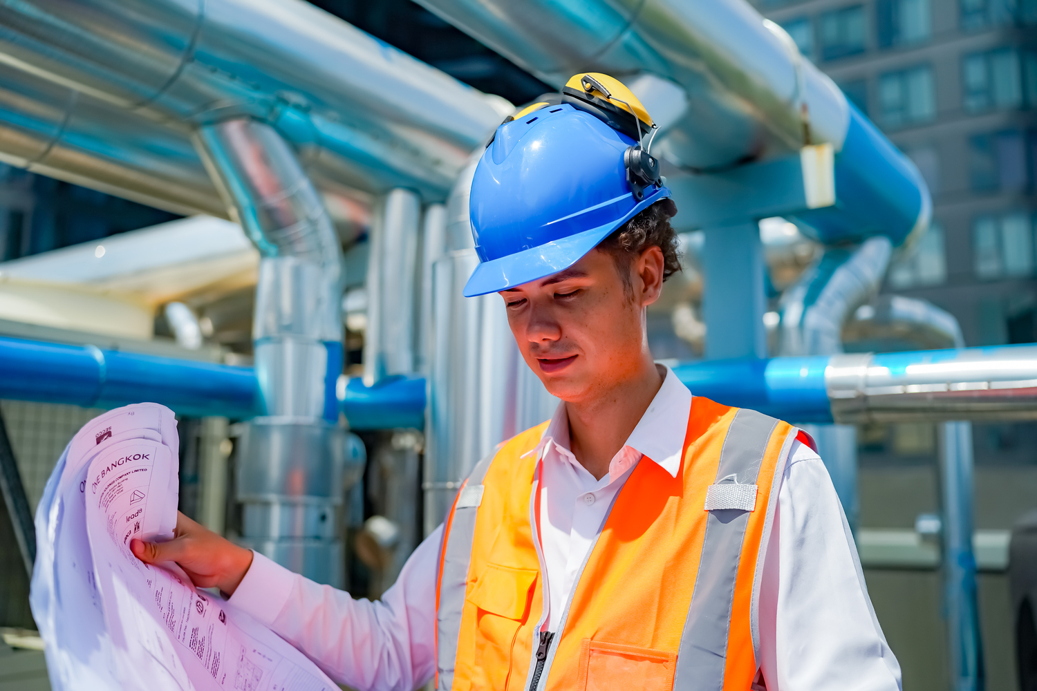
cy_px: 346
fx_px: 1008
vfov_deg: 37.9
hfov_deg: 54.4
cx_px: 518
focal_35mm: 35
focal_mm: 35
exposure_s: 1/5000
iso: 100
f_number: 2
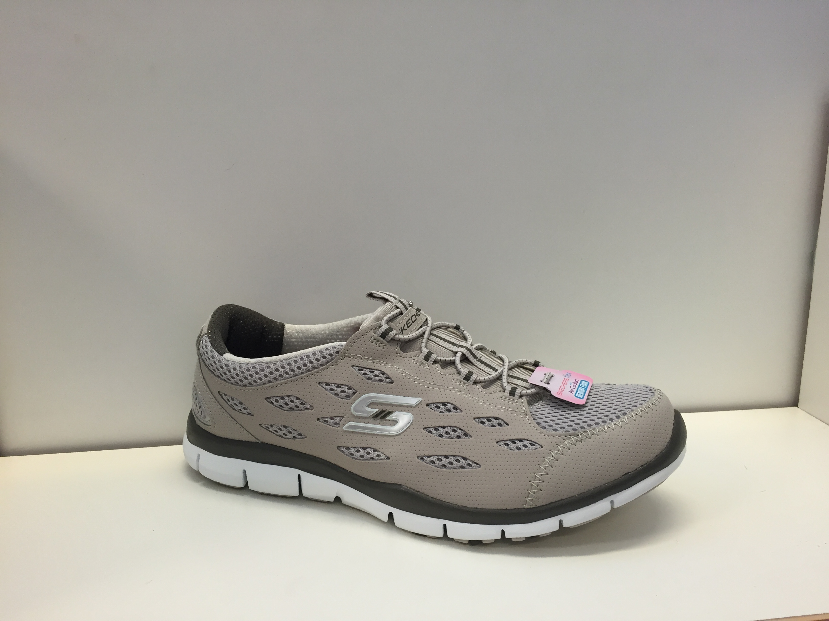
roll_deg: +1.2
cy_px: 310
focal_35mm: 29
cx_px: 414
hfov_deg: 61.7
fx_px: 695
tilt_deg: -13.8
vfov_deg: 48.2
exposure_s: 1/33
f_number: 2.2
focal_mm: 4.15
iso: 32
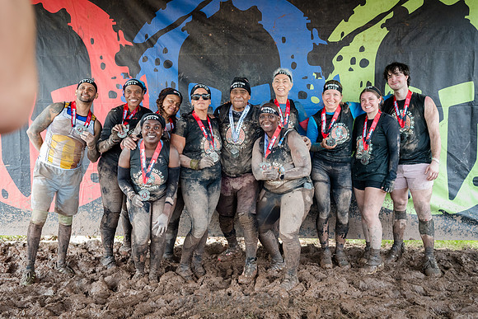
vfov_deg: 37.9
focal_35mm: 35
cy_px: 160
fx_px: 465
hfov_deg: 54.4
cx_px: 239
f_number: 5
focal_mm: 35
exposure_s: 1/400
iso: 2000
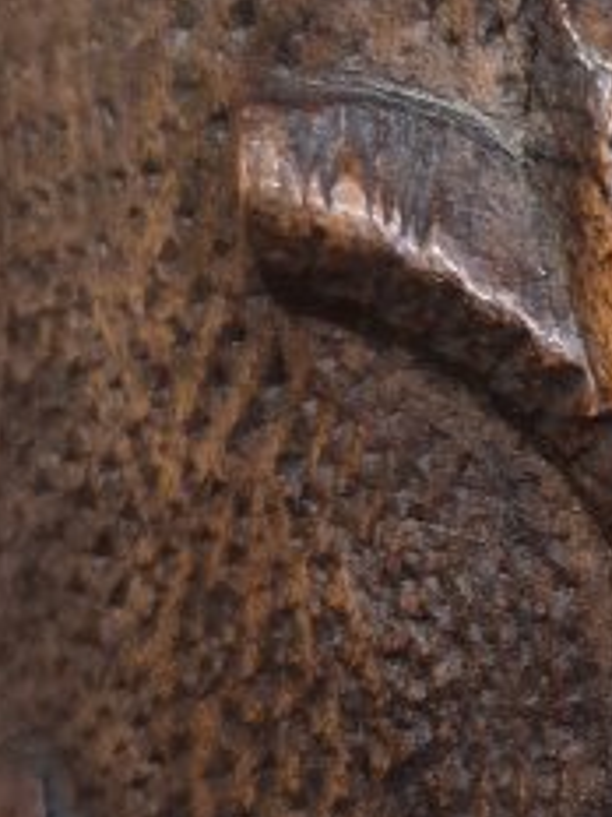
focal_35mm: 119
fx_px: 2805
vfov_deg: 16.5
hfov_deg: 11.6
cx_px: 1055
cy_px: 468
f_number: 1.8
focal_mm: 5.4
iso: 800
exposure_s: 1/100
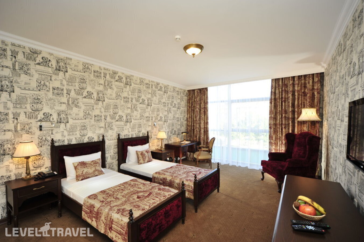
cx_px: 182
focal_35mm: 16
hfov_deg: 96.8
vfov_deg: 73.7
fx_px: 162
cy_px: 121
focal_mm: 16
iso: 200
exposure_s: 1/8
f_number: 9
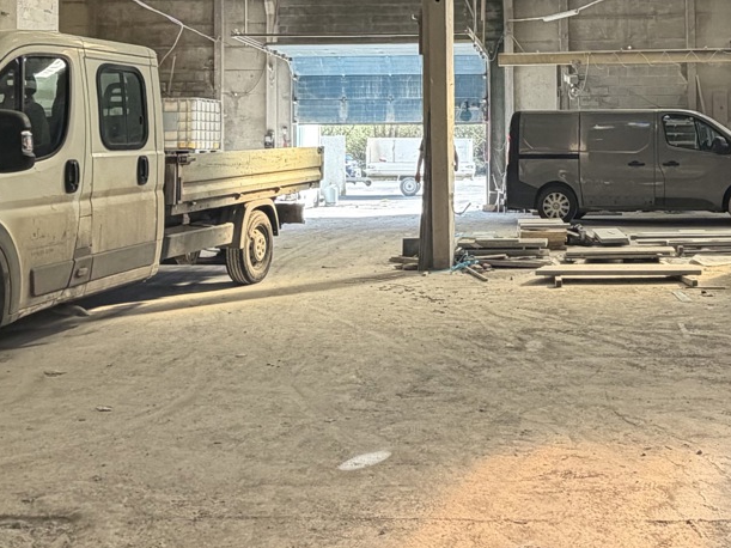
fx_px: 929
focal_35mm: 44
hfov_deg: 41.4
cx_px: 567
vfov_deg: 32.1
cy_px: 124
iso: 125
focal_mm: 2.22
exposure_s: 1/121
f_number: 2.2
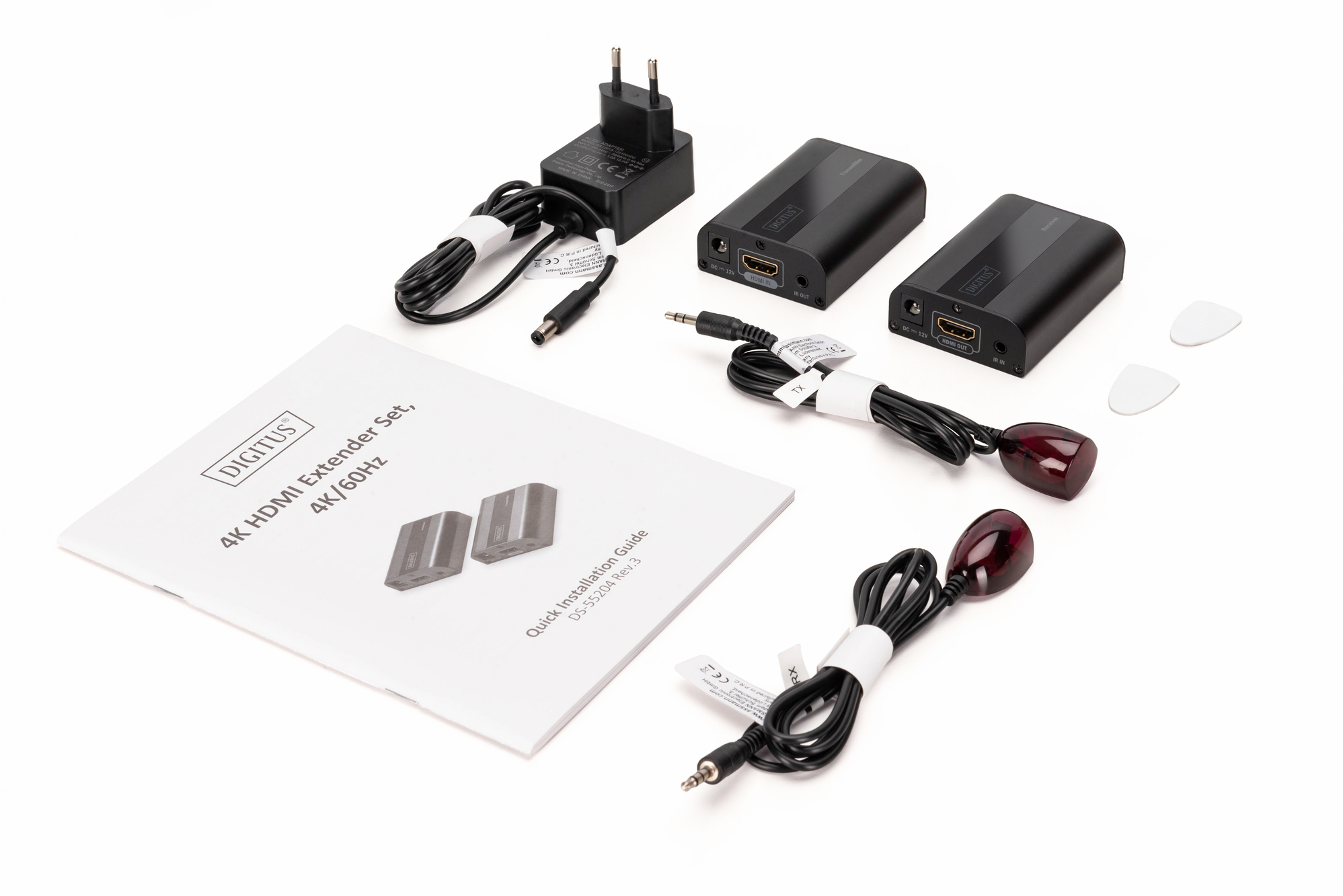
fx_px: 2612
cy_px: 448
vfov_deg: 19.5
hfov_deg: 28.8
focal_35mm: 70
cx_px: 672
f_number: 20
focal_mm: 70
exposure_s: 1/160
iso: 160
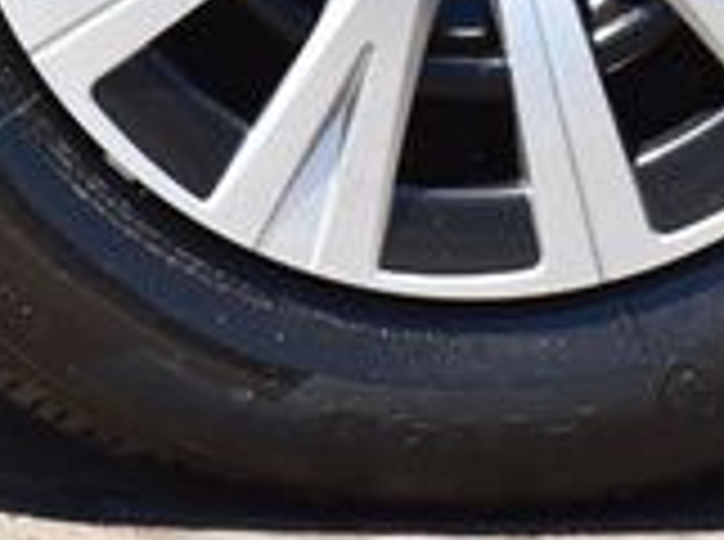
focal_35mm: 316
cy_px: -333
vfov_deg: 4.6
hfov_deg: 6.3
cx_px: 463
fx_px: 6593
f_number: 10
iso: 400
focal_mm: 55
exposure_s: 1/250
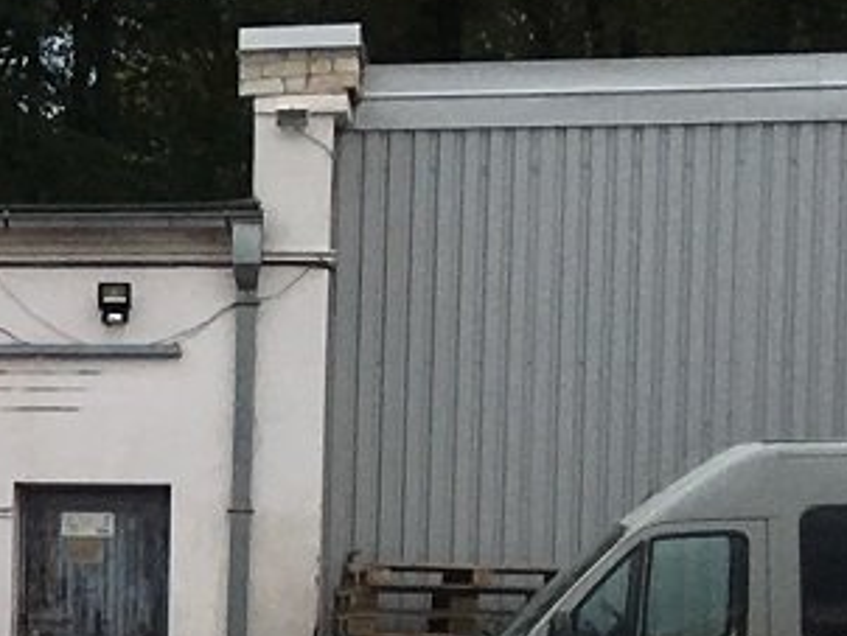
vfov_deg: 7.7
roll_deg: -1.7
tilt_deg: +0.7
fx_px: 4702
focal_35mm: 192
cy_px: 625
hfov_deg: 8.5
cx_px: -1716
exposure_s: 1/1241
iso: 25
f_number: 2.2
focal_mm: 4.15
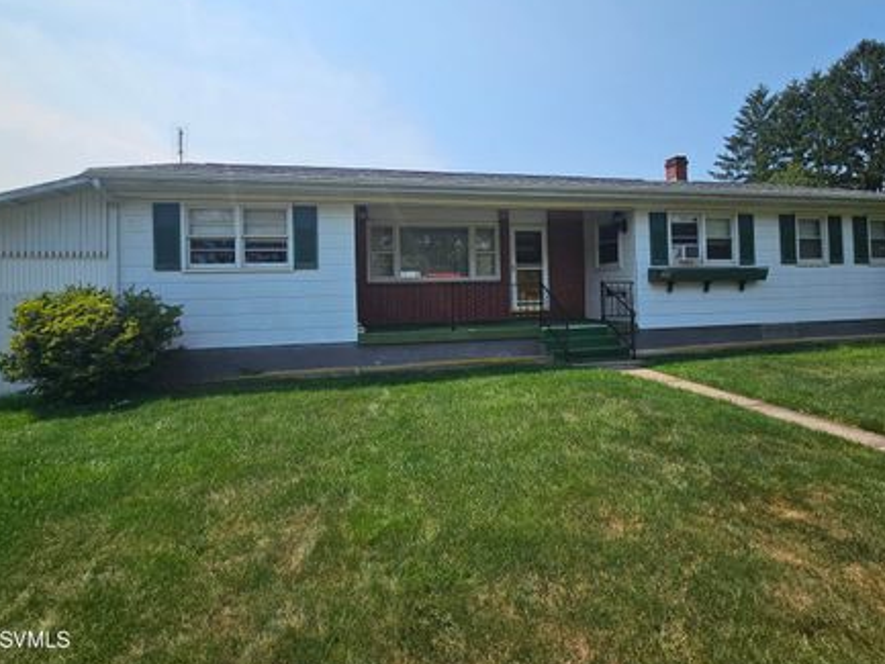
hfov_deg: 98.1
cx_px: 423
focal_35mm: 15
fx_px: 384
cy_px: 291
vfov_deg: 81.4
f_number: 2.2
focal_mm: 2.2
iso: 50
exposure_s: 1/2993
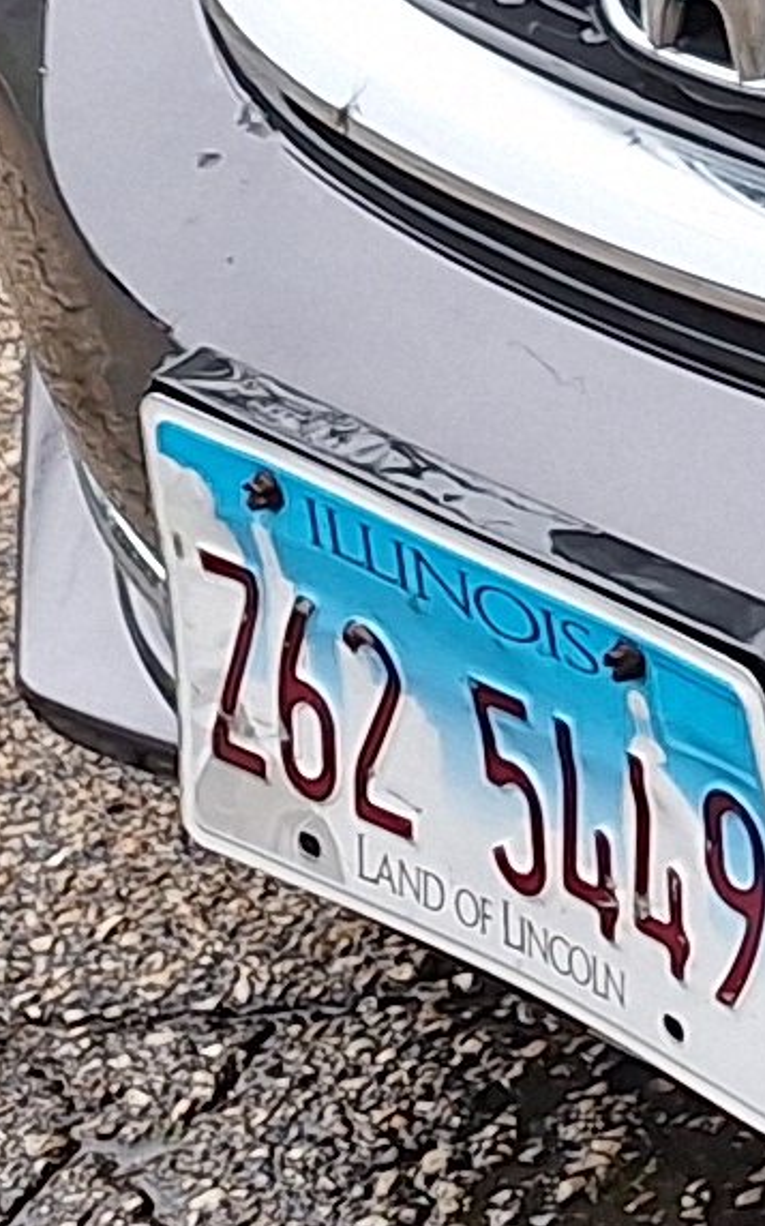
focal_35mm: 174
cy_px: -1402
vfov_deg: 10.8
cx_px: 3161
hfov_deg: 6.1
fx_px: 5810
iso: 50
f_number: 1.8
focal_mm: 5.54
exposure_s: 1/120
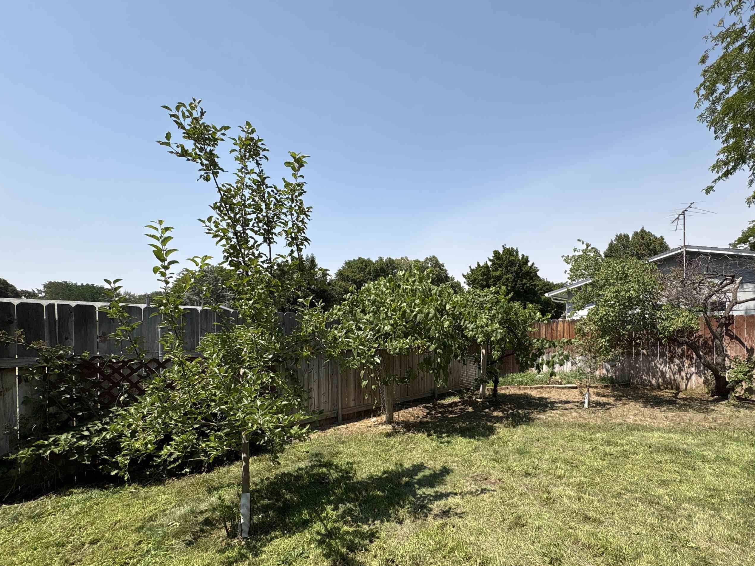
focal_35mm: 17
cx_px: 438
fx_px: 371
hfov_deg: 90.3
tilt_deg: -0.6
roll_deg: +0.8
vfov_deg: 73.9
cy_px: 341
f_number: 2.2
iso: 50
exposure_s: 1/2584
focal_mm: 2.22
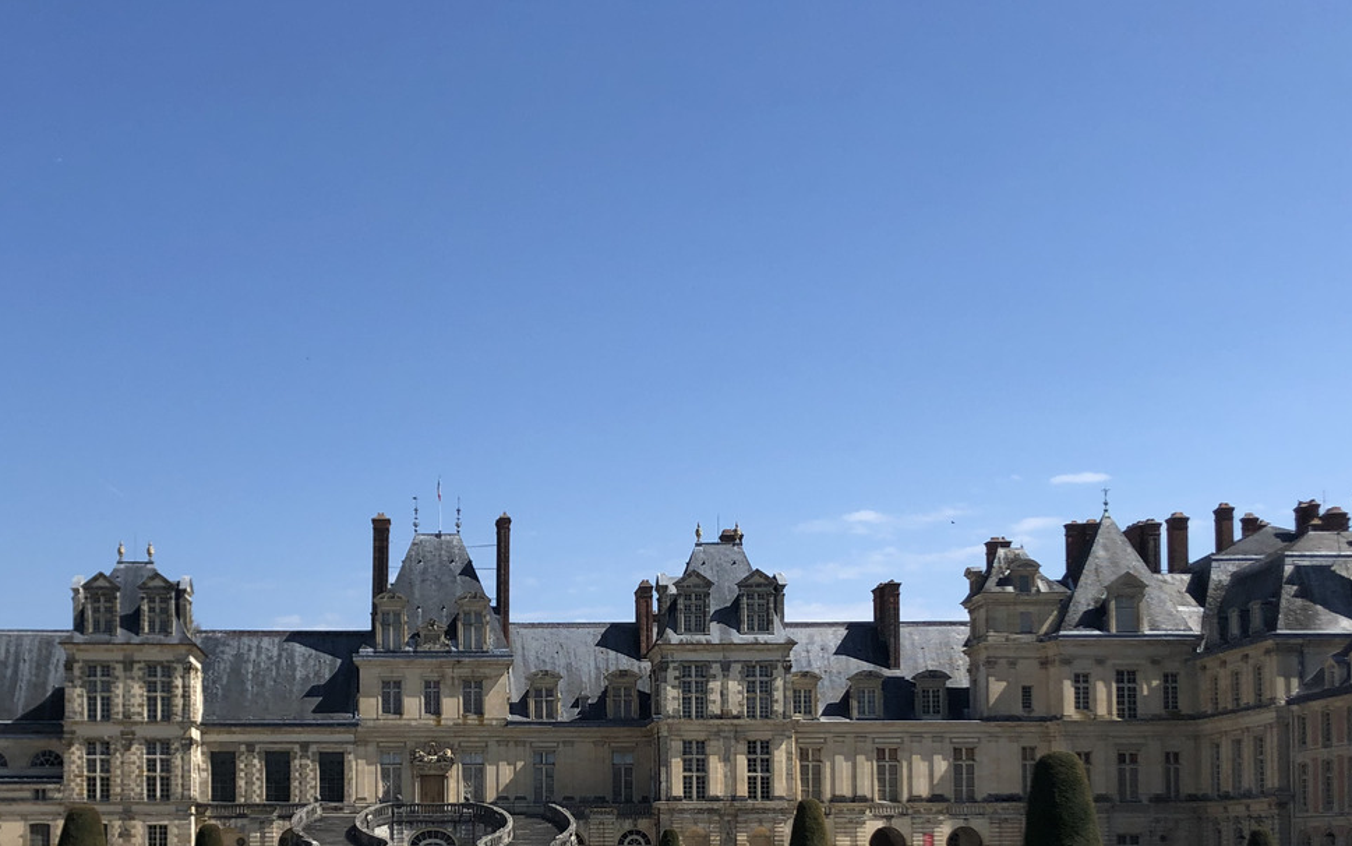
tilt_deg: +2.3
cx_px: 453
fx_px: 1806
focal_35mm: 49
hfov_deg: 40.6
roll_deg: +0.8
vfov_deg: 25.4
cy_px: 792
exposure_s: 1/2558
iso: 20
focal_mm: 4
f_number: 1.8
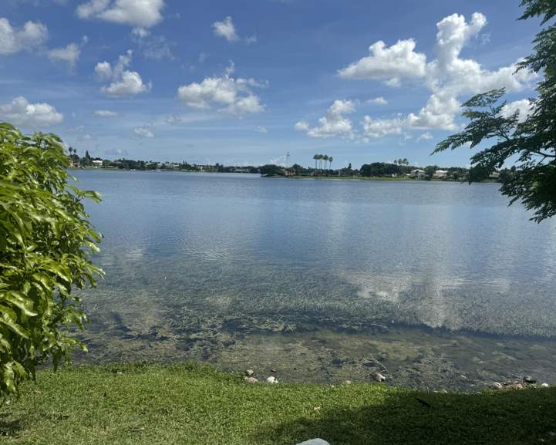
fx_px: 428
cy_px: 221
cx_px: 296
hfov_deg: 66.0
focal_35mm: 26
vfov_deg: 54.9
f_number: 1.78
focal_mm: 6.76
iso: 80
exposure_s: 1/7937
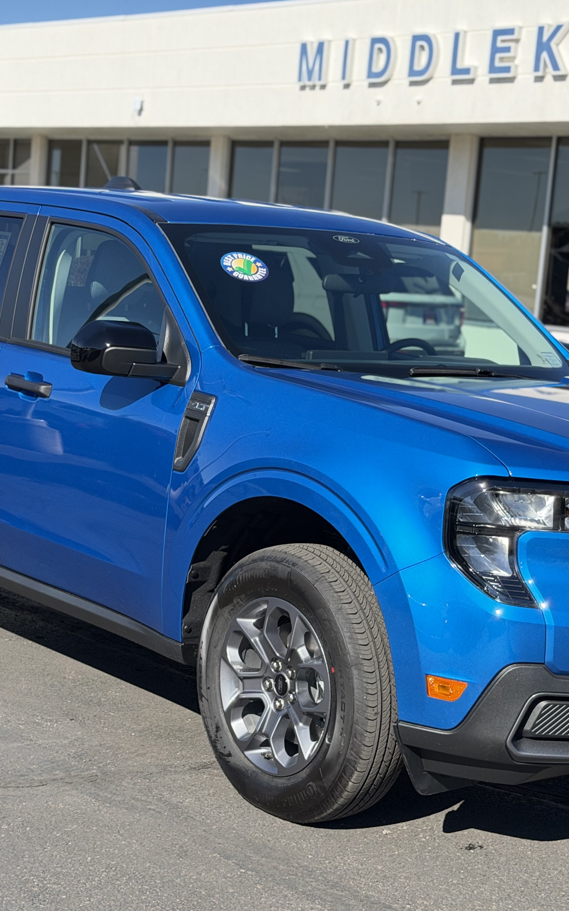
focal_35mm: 68
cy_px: 455
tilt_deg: -8.0
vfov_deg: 30.2
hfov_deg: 19.1
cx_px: 311
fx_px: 1687
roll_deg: -4.7
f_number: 1.78
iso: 100
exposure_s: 1/3534
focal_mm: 6.76
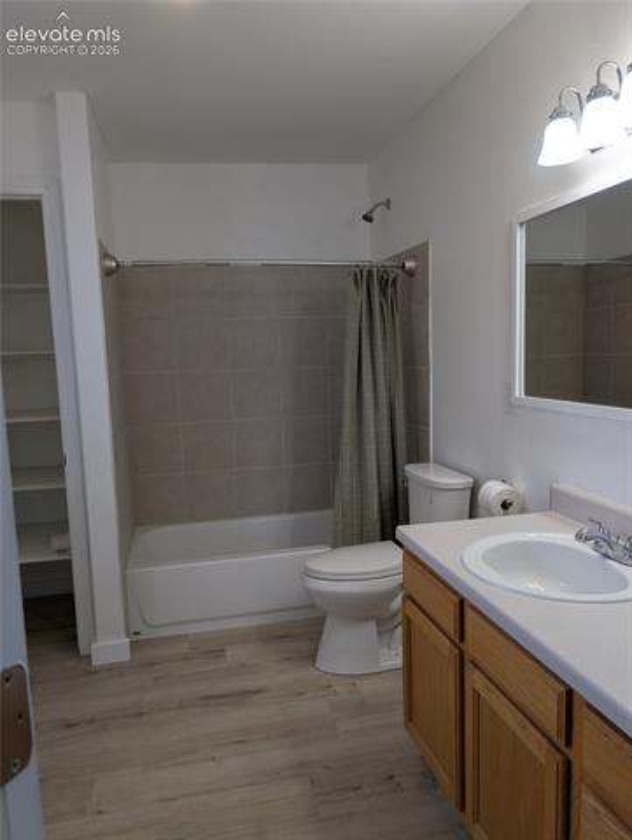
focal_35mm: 24
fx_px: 583
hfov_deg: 56.9
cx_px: 316
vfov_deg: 71.5
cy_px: 420
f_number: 1.68
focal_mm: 6.9
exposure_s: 1/50.8
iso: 16
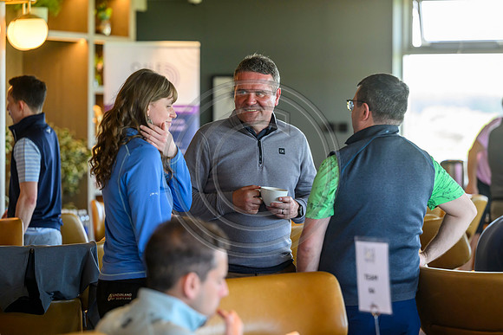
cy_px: 168
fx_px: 1887
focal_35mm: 135
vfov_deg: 10.2
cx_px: 252
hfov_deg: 15.2
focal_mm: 135
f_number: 3.5
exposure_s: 1/320
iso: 2000
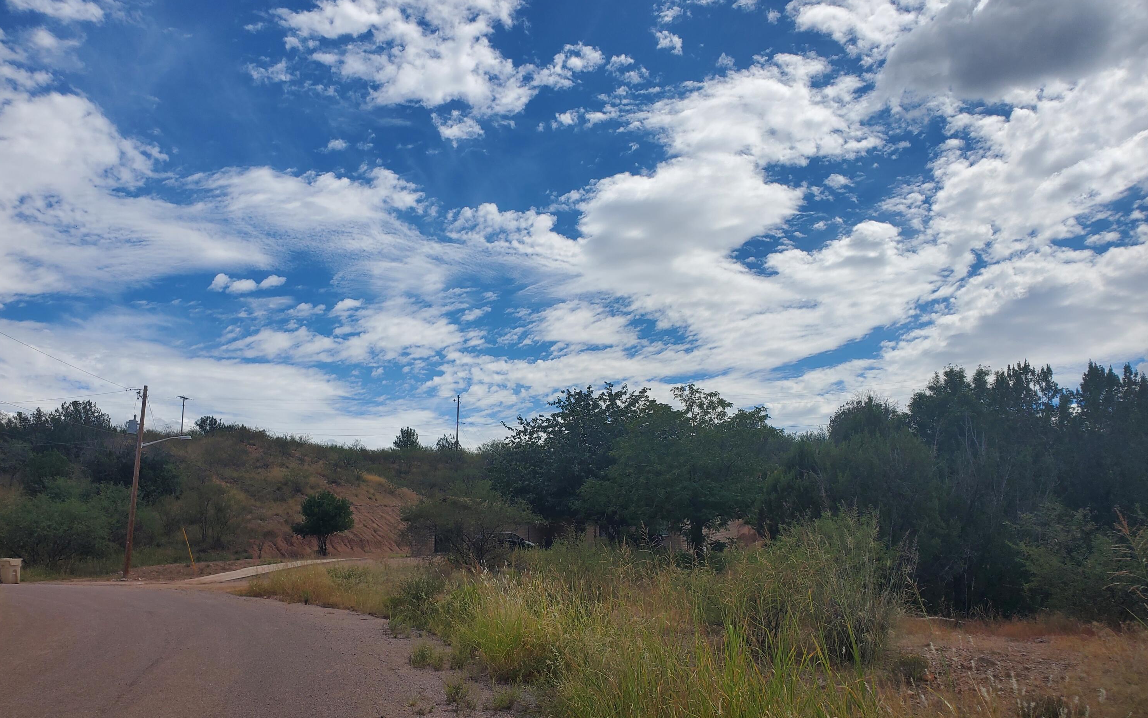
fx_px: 876
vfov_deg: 44.5
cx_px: 573
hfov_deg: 66.5
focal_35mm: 28
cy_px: 403
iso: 50
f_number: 2.4
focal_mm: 4.3
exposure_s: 1/3569
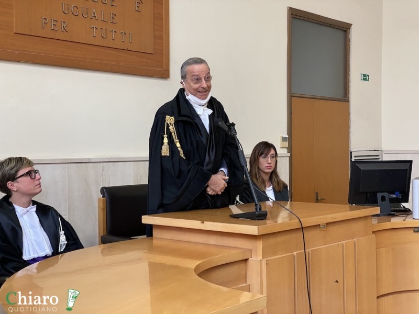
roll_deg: +0.5
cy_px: 157
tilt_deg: -1.3
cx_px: 210
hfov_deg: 36.8
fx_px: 629
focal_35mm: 52
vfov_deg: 28.0
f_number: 2
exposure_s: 1/50
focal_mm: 6
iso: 200
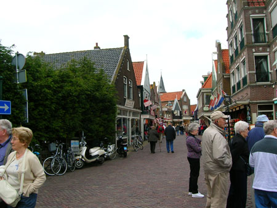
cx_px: 138
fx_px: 272
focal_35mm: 34
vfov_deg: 41.8
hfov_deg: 54.0
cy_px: 104
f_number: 4.9
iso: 50
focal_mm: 5.7
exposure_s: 1/146
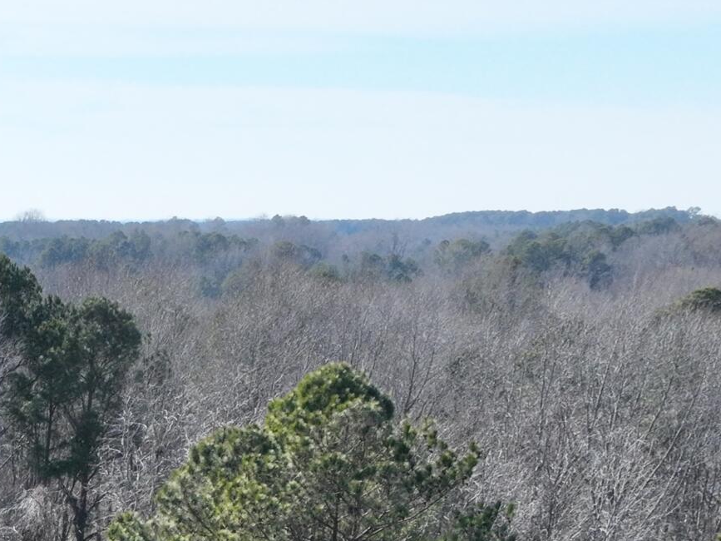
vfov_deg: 16.0
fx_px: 1729
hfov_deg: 21.2
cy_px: 853
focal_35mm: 83
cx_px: -240
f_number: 11
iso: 100
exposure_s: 1/200
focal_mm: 12.29
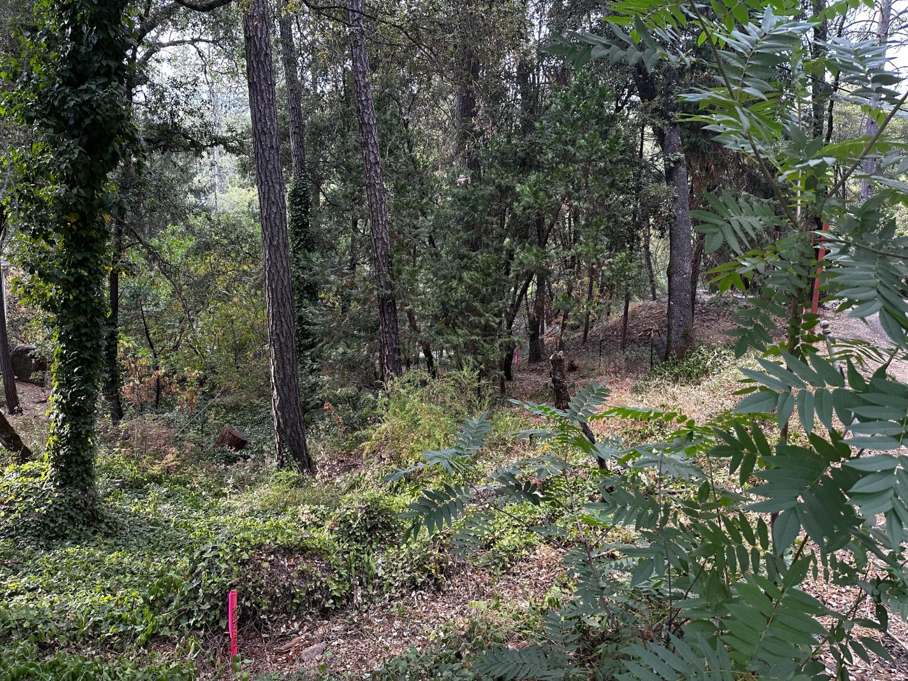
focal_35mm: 24
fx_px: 630
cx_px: 454
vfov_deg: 56.8
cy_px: 340
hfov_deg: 71.6
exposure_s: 1/121
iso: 125
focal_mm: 6.86
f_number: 1.78
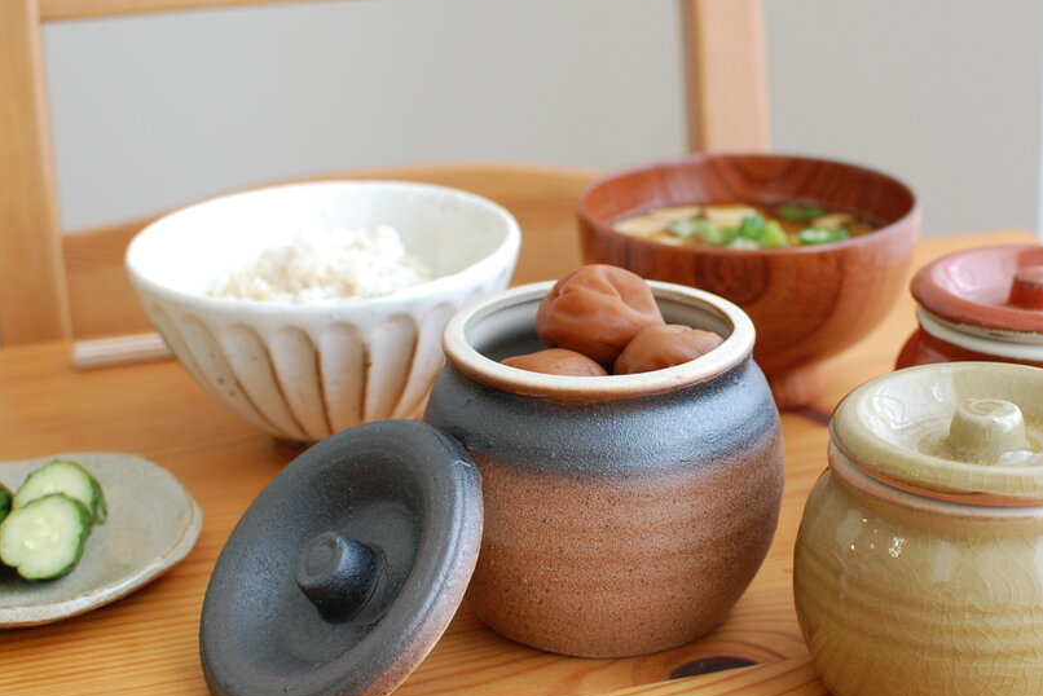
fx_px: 1814
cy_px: 373
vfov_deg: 21.7
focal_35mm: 63
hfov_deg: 32.0
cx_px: 600
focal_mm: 35
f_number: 4.5
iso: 800
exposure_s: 1/80
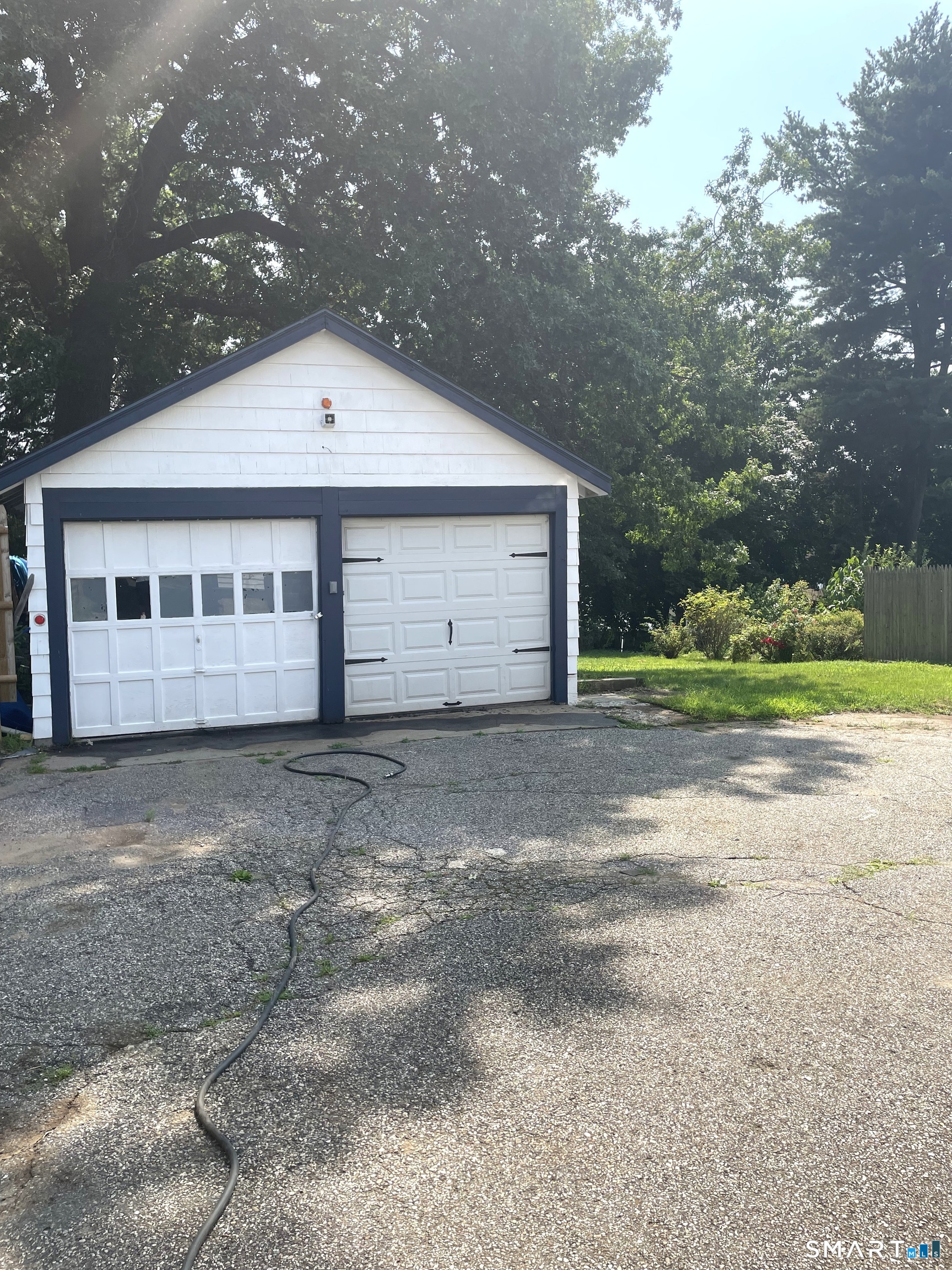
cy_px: 635
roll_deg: +2.8
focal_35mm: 26
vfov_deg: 67.3
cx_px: 476
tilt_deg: -3.7
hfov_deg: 53.1
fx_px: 953
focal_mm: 4.2
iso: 32
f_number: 1.6
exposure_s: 1/2174
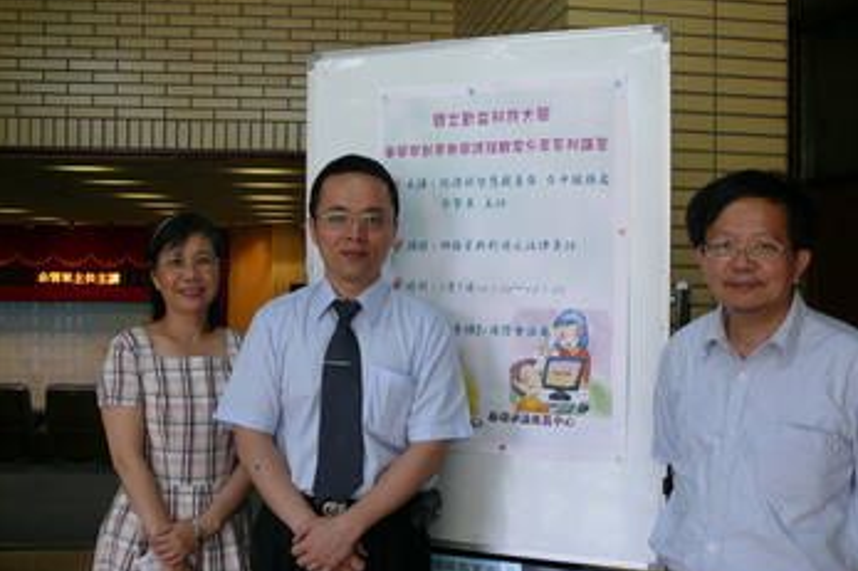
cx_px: 428
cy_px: 286
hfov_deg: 46.4
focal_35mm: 42
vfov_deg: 31.9
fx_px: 1000
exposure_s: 1/30
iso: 100
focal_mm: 8.1
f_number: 2.8
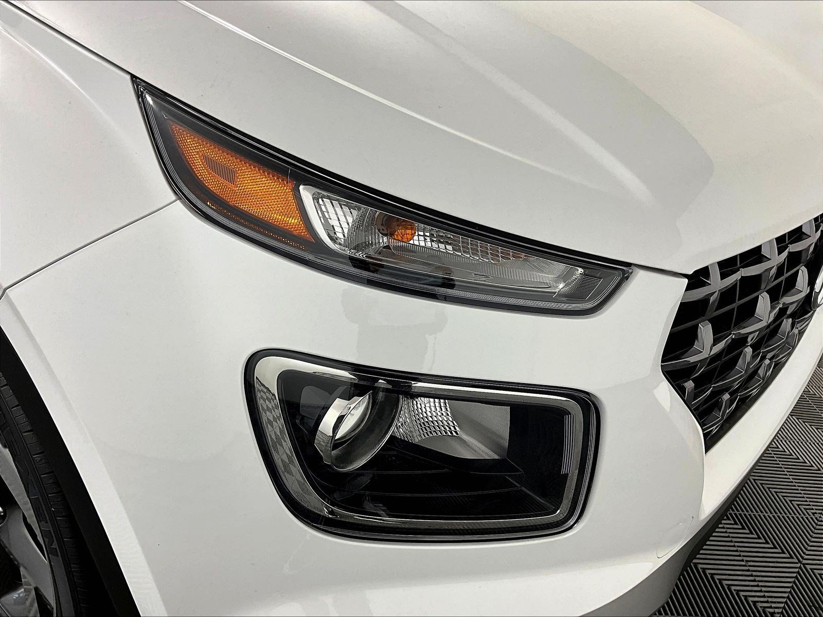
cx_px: 412
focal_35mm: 29
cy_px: 308
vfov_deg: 48.2
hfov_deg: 61.7
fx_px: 689
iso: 16
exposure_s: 1/120
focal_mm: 3
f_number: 1.8
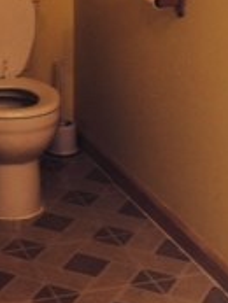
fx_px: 974
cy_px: 39
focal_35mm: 111
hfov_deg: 13.1
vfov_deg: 17.5
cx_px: -30
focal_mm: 4.12
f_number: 2.2
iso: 40
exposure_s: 1/30
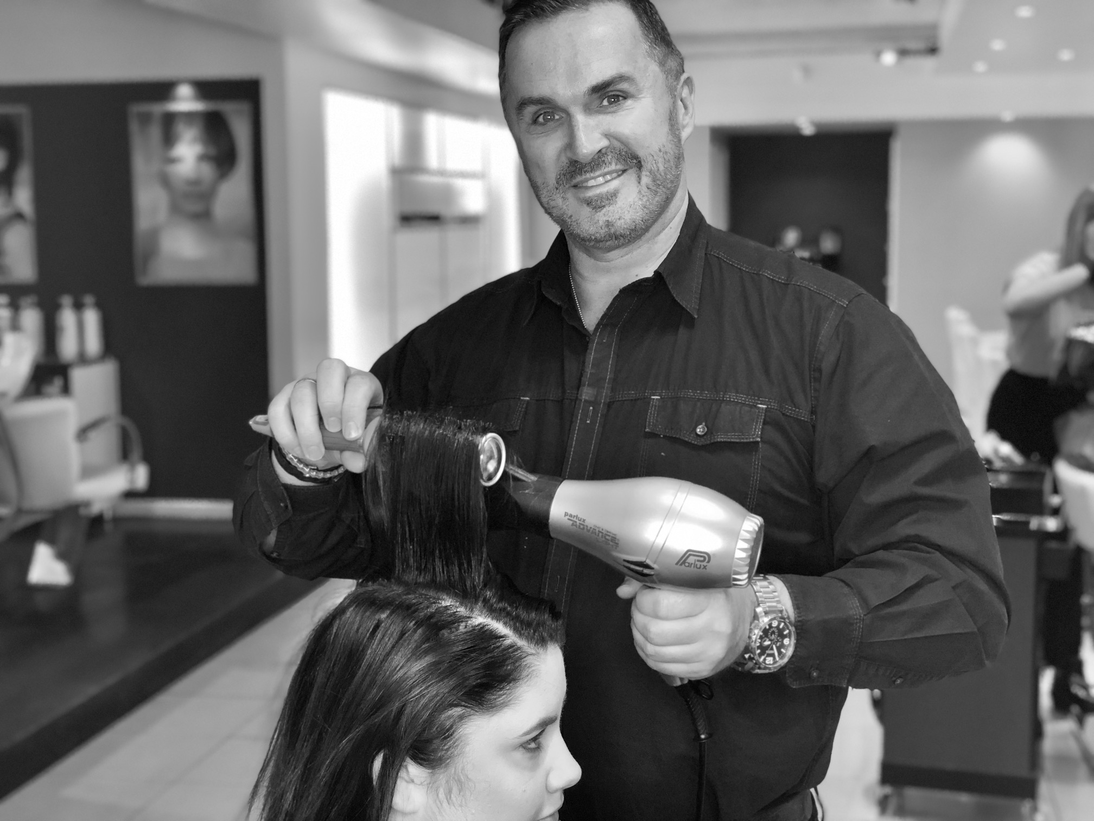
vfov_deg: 28.0
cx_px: 547
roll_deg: +0.7
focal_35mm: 52
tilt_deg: -6.7
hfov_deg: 36.8
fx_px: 1643
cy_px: 410
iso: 64
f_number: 2.4
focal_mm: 6
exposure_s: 1/50
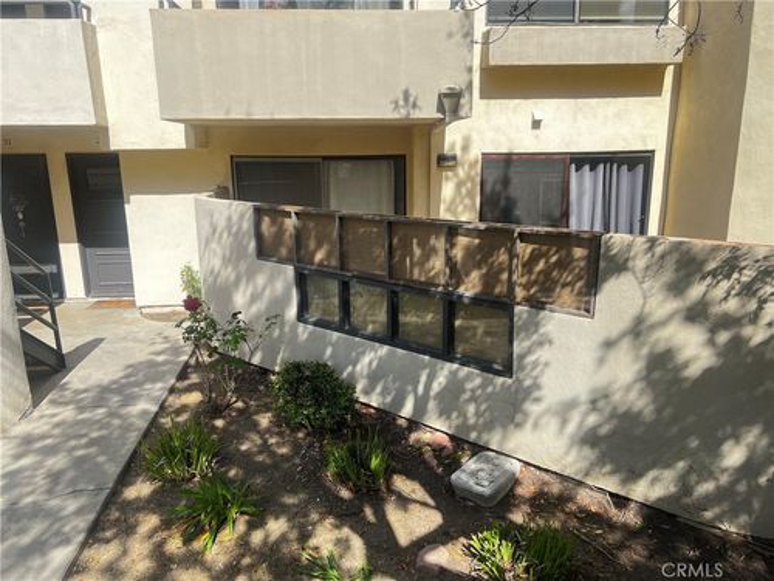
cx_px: 387
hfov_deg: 67.3
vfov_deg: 53.1
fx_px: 581
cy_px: 290
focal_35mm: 26
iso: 50
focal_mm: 5.7
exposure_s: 1/1058
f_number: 1.5
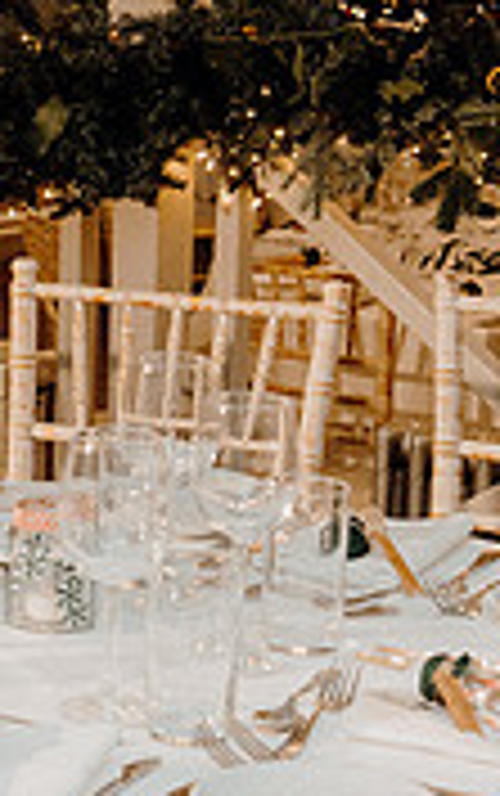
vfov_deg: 17.4
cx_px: -284
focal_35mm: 120
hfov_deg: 10.5
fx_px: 2610
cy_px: 389
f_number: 3.5
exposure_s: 1/160
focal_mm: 24
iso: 2500
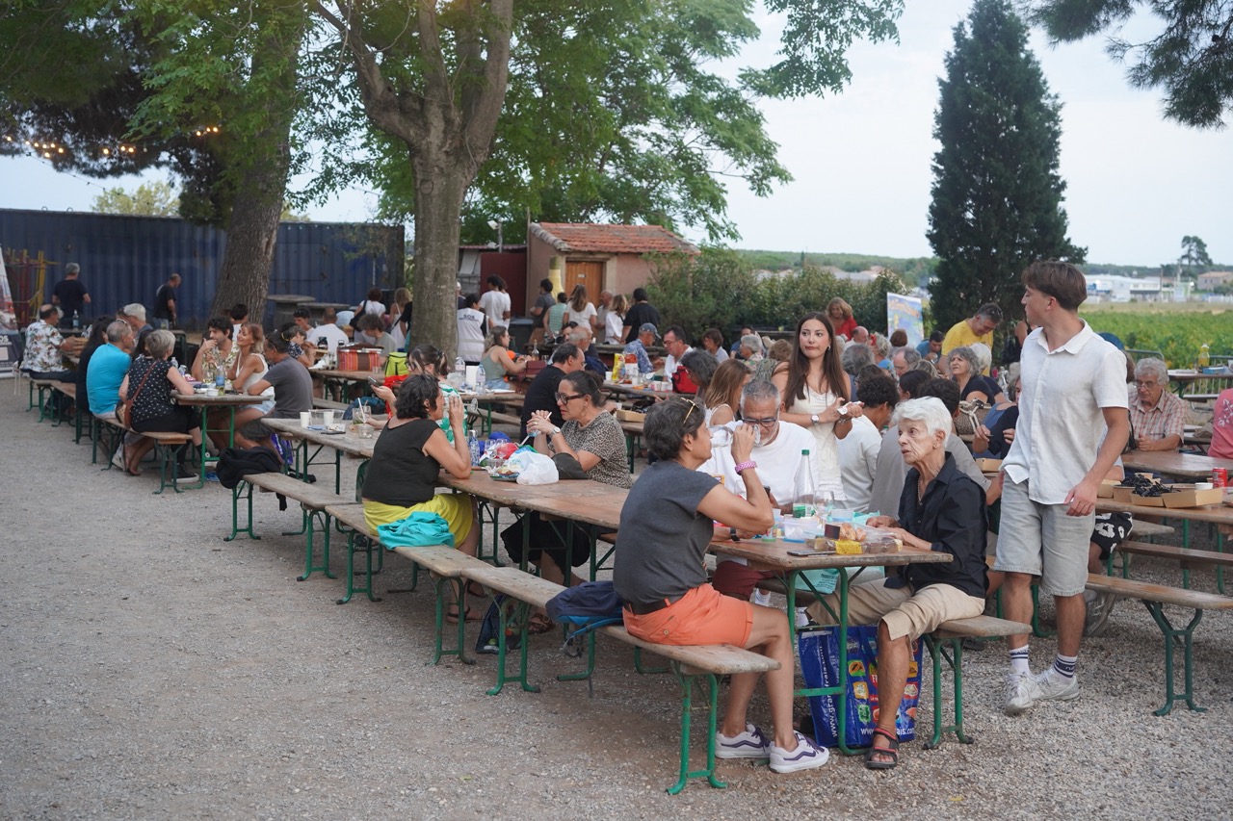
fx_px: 1695
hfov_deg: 40.0
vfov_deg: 27.2
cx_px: 616
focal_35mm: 50
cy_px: 410
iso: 1250
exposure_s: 1/160
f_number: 4
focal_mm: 49.5
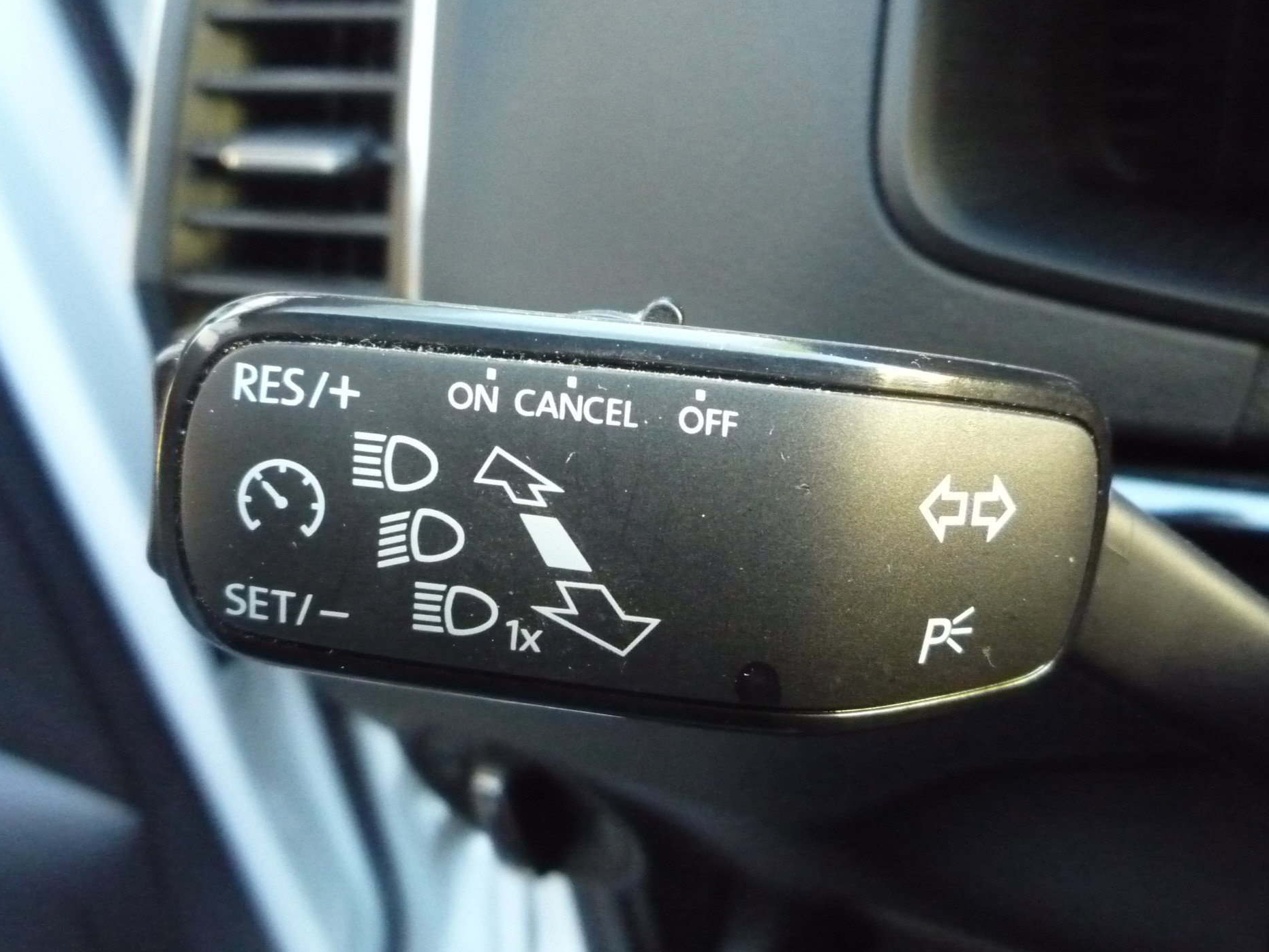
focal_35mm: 33
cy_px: 495
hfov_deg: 55.4
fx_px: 1210
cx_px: 637
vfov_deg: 42.9
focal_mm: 5.2
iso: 800
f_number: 3.3
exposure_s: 1/30
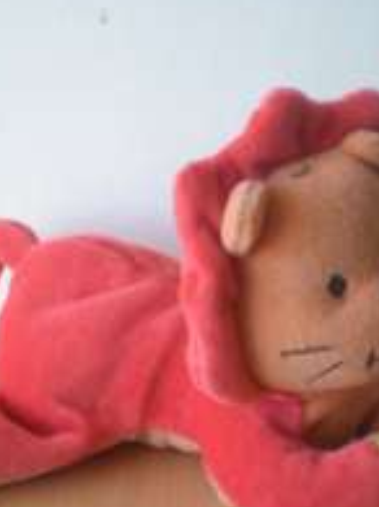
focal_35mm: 76
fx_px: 1111
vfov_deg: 25.5
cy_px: 348
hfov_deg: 19.4
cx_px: 182
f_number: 3.1
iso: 171
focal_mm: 6.3
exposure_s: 1/65
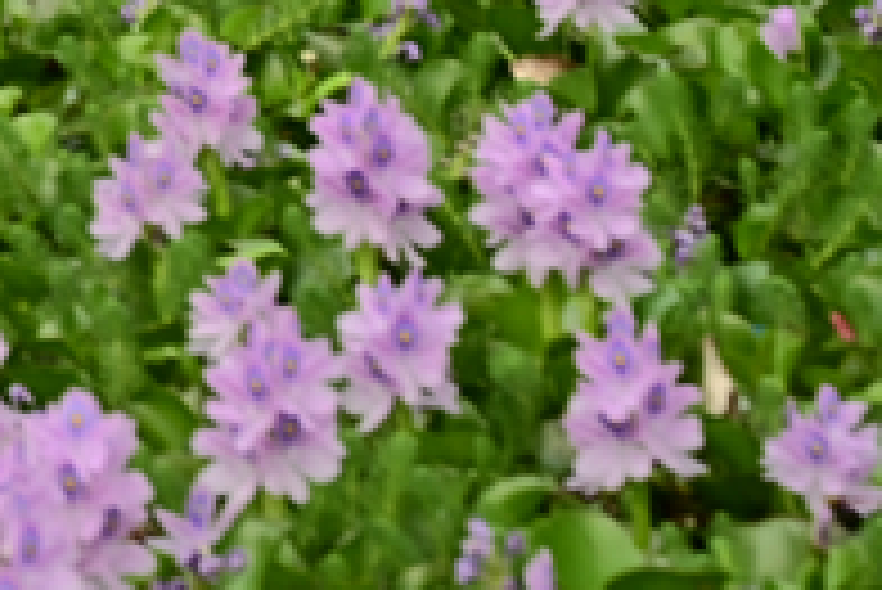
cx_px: -1336
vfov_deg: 4.1
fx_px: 7944
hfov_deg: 6.1
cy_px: -1085
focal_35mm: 324
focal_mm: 53
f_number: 8
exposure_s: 1/250
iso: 250
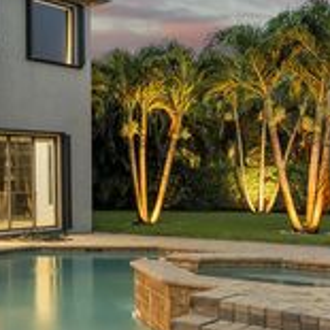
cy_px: 195
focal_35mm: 49
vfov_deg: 34.6
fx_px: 528
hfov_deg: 28.1
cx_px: -109
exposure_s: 4
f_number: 8
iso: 500
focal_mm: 14
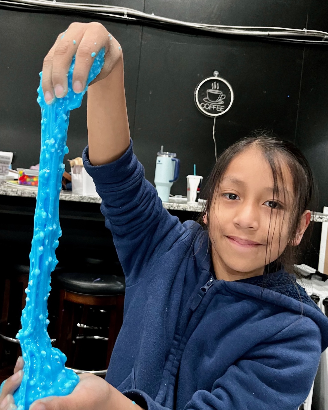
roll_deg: -7.7
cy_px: 220
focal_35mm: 28
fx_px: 340
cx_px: 164
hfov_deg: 51.5
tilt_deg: -1.9
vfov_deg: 62.1
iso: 640
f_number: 1.6
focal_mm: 5.1
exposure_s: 1/30
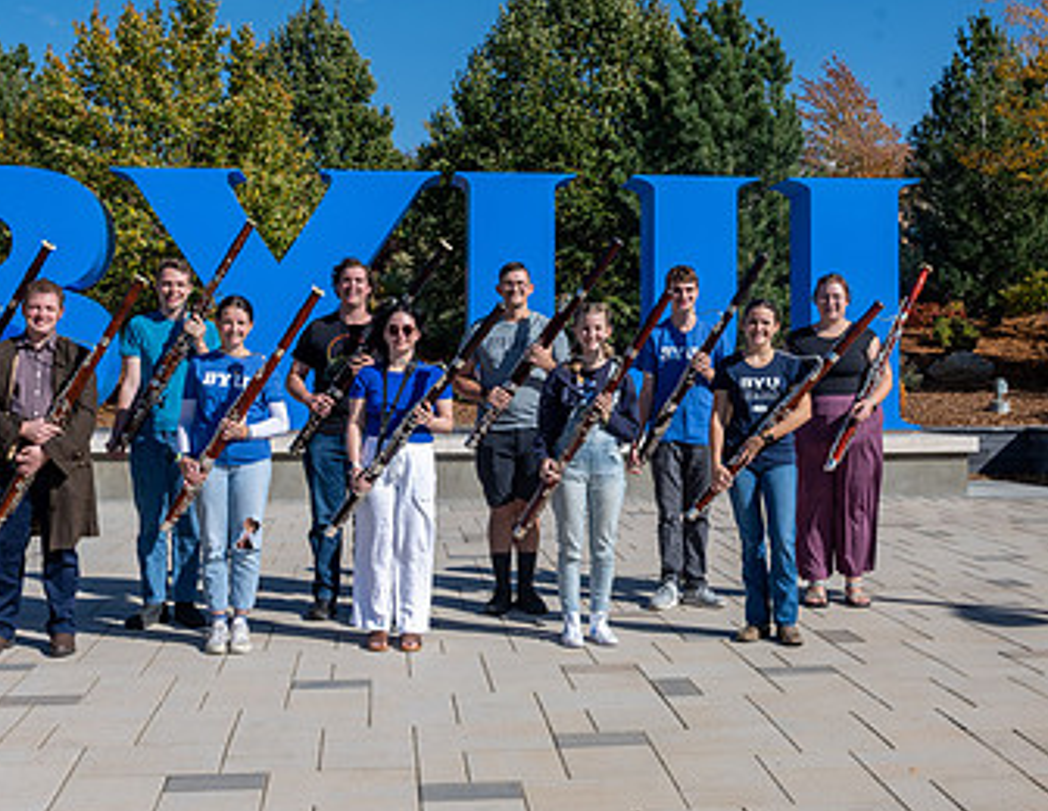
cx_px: 507
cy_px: 365
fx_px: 1470
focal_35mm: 48
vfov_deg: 30.8
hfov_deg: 39.2
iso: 160
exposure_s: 1/200
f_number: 10
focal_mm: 24
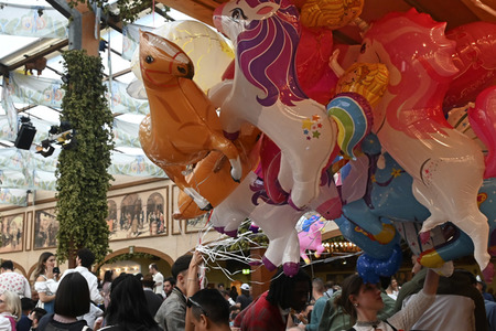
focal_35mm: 42
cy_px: 166
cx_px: 248
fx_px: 579
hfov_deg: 46.4
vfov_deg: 31.9
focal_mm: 28
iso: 5000
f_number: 7.1
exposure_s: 1/200
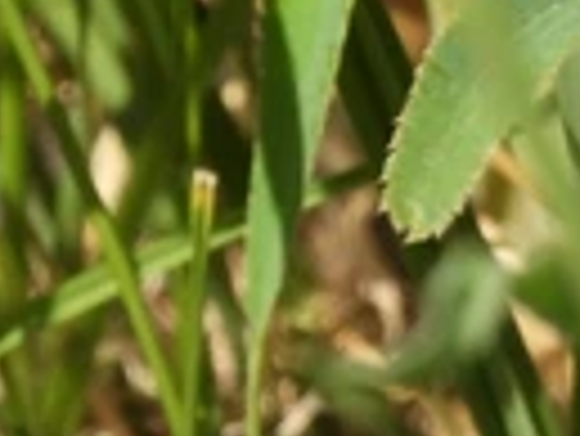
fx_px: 41625
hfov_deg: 0.8
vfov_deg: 0.6
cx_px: -405
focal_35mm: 2482
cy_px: -387
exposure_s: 1/320
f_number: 6.3
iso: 100
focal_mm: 89.2
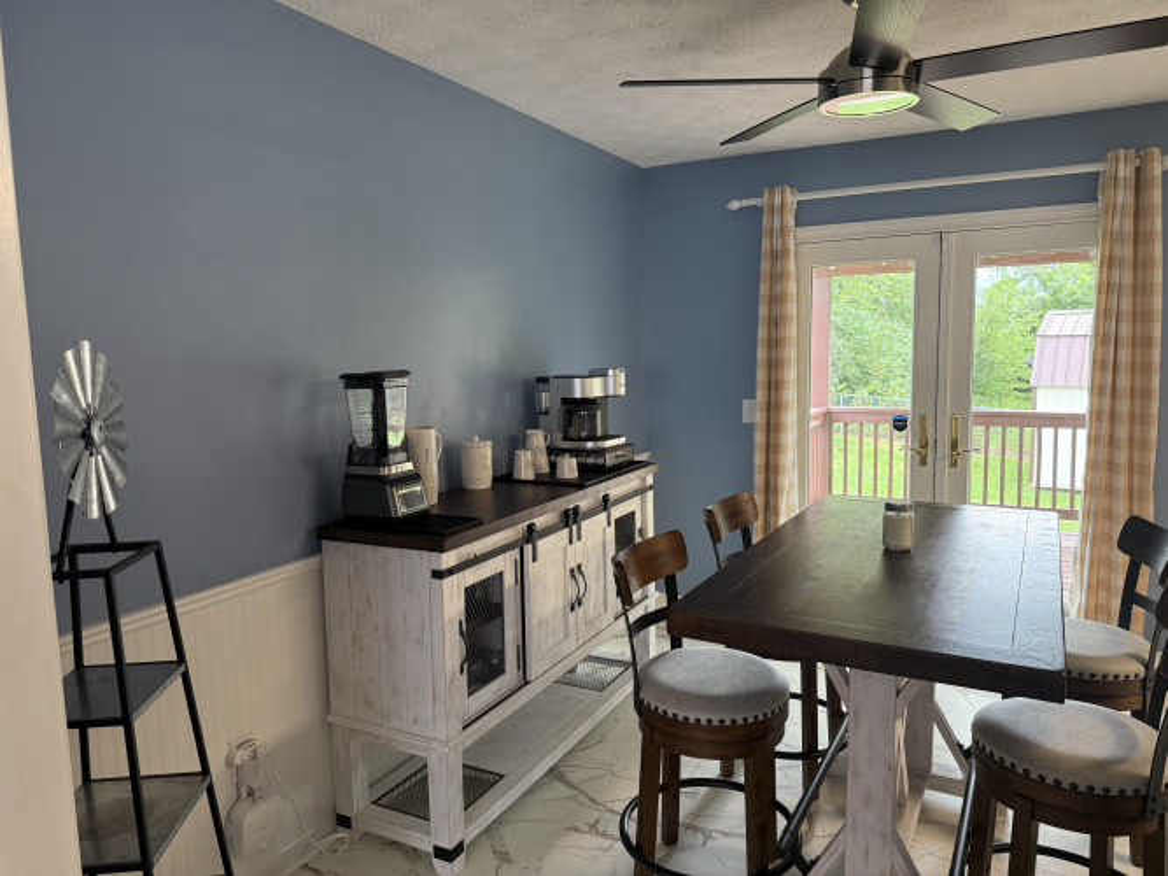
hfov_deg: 71.6
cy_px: 438
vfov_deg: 56.8
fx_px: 810
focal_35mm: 24
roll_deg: +1.1
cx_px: 584
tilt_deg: -5.5
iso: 200
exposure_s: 1/60
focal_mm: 6.76
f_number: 1.78
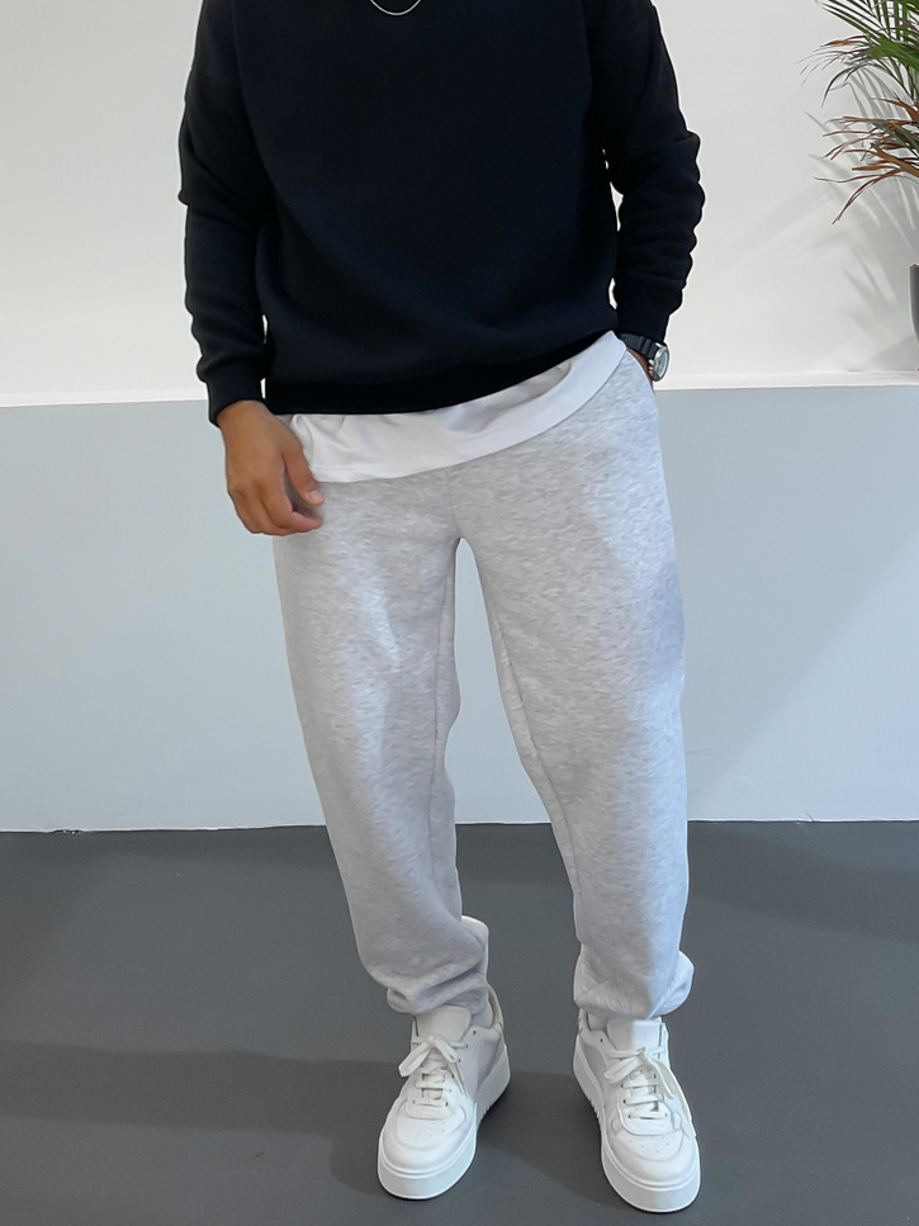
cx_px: 451
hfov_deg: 30.3
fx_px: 1699
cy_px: 222
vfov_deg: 38.0
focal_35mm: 48
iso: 20
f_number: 1.8
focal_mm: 3
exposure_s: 1/100
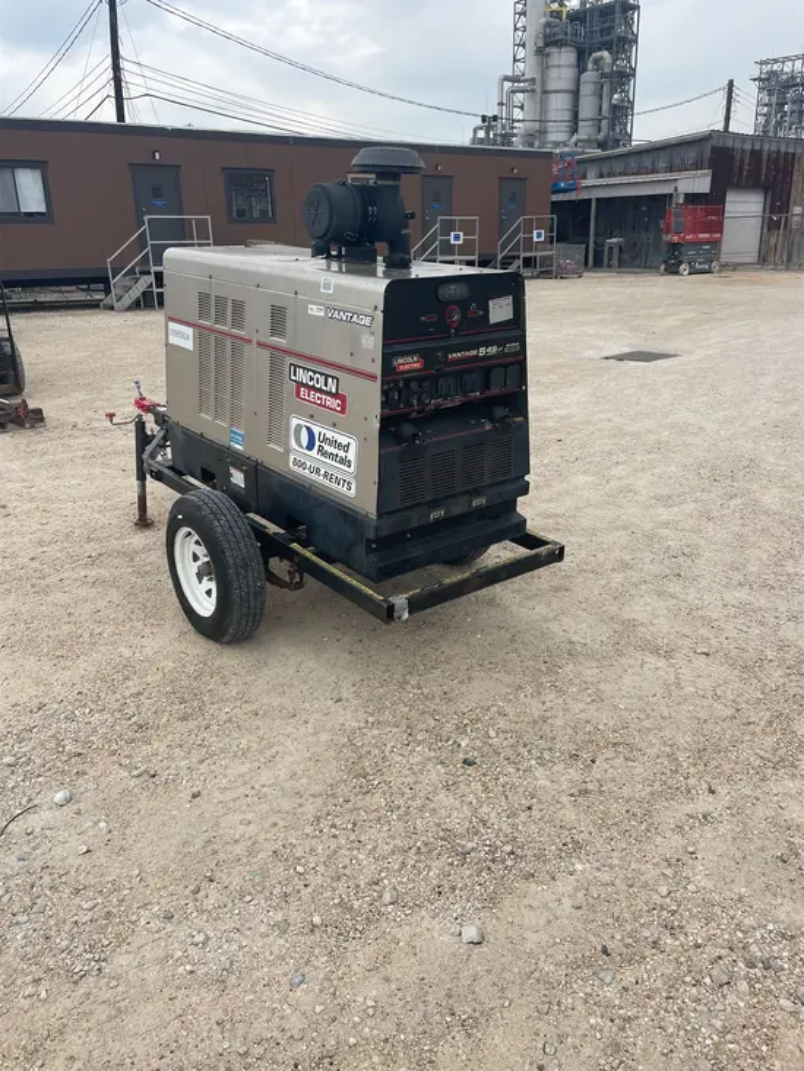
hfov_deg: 53.1
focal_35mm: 26
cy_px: 536
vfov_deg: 67.3
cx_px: 402
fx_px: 805
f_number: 1.6
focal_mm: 4.2
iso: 50
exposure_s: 1/694
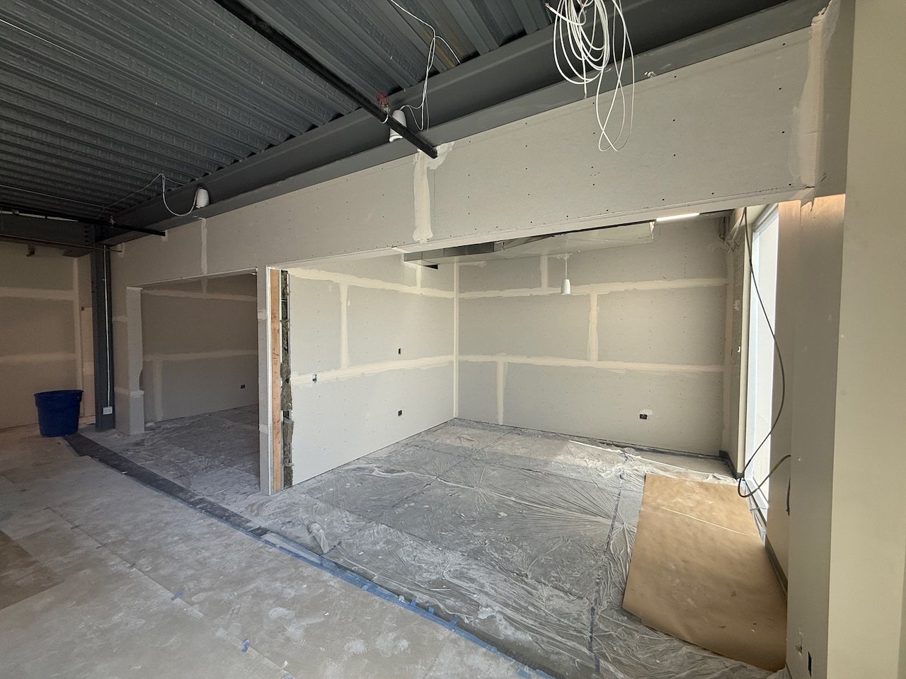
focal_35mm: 14
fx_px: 366
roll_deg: -0.5
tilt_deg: -2.2
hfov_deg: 102.1
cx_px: 453
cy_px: 340
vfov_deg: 85.7
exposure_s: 1/120
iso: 100
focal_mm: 2.22
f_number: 2.2
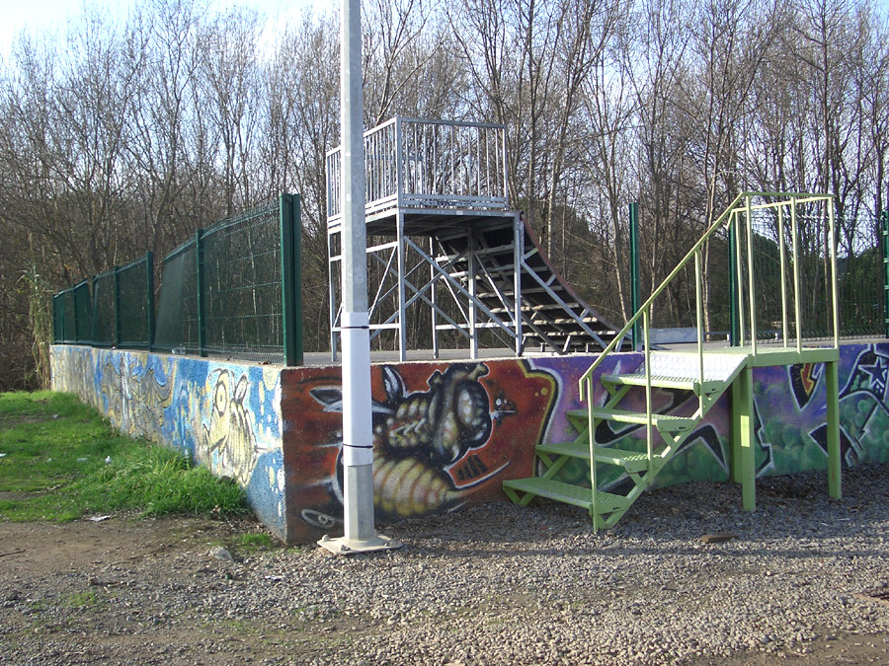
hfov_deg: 45.8
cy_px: 333
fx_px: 1053
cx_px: 444
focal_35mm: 41
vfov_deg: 35.1
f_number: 2.8
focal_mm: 6.8
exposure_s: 1/500
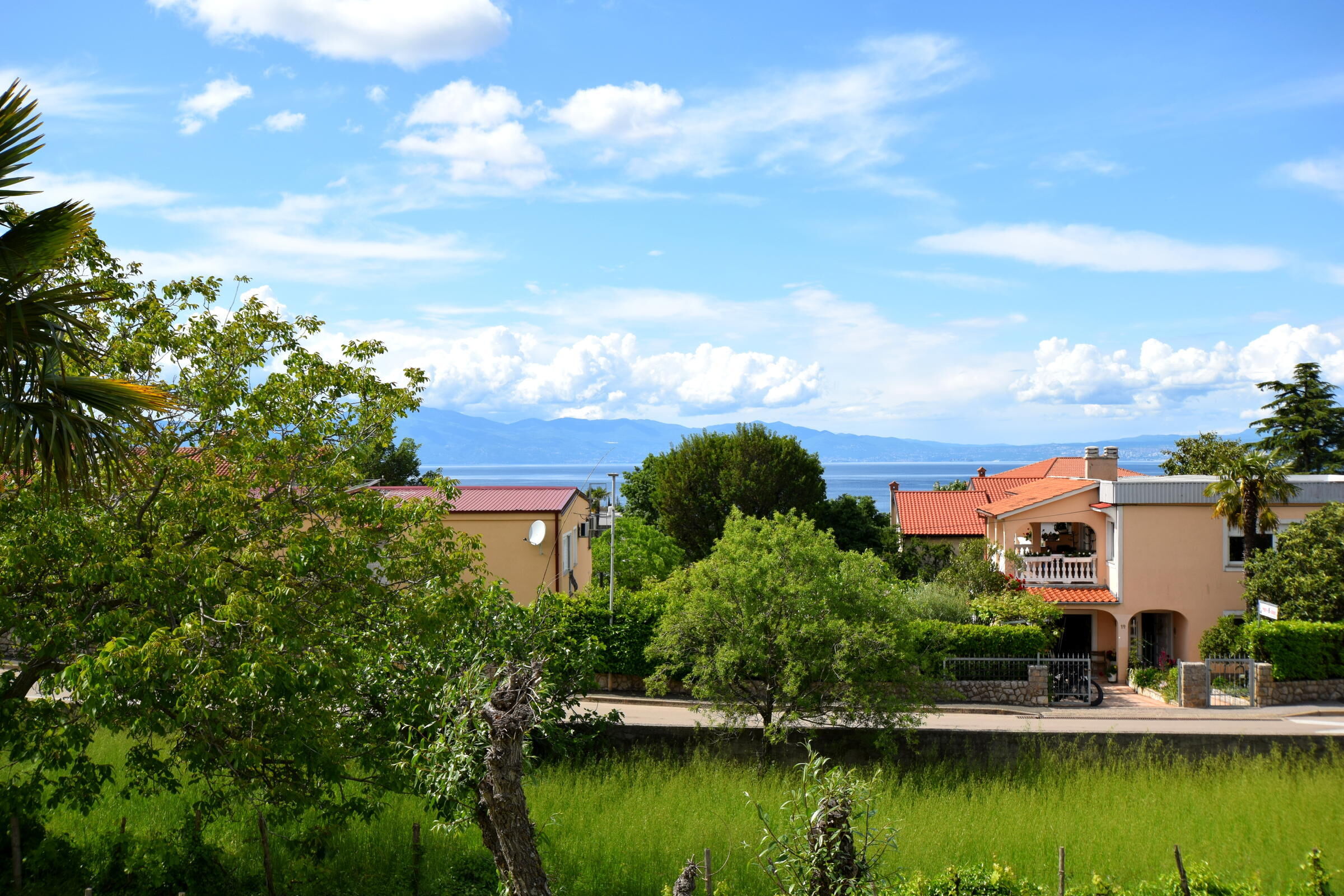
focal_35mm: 36
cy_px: 448
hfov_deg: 53.1
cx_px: 672
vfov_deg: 36.9
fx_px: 1344
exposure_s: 1/320
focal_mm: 24
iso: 200
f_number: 9
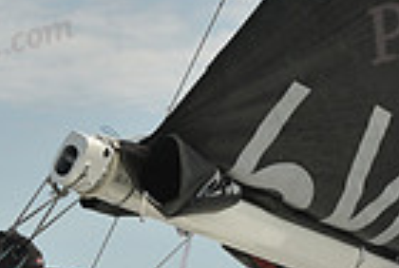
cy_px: 440
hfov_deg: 7.1
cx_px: 222
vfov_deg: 4.7
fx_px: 3210
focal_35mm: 289
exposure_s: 1/800
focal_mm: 70
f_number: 10
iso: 250
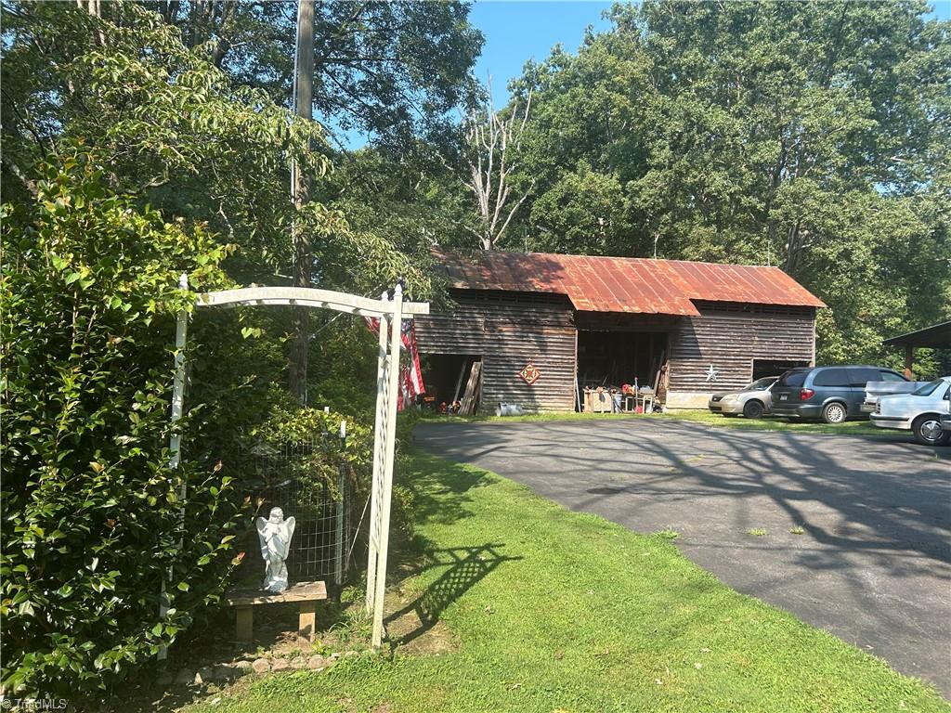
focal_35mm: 26
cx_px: 476
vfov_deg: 53.1
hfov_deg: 67.3
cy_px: 356
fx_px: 714
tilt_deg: +2.2
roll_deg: -2.7
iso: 50
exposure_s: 1/1344
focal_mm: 5.7
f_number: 1.5
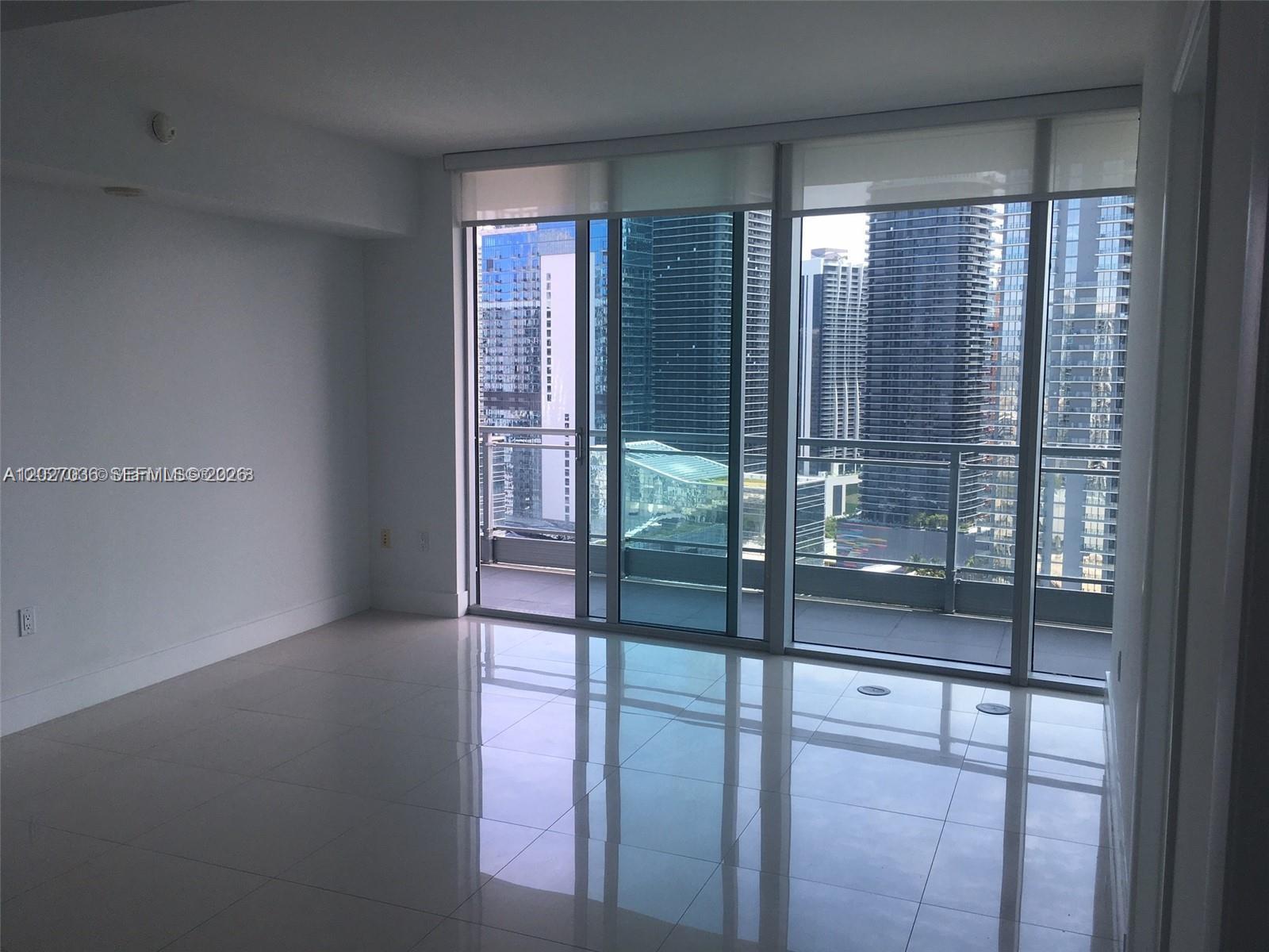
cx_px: 634
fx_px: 1063
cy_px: 476
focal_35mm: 29
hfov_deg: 61.7
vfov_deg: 48.2
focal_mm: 4.15
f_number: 2.2
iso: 25
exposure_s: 1/386
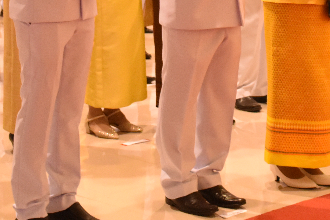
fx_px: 1219
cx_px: 285
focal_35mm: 133
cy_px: -65
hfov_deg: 15.3
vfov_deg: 10.1
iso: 4000
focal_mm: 30
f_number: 5
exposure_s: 1/100
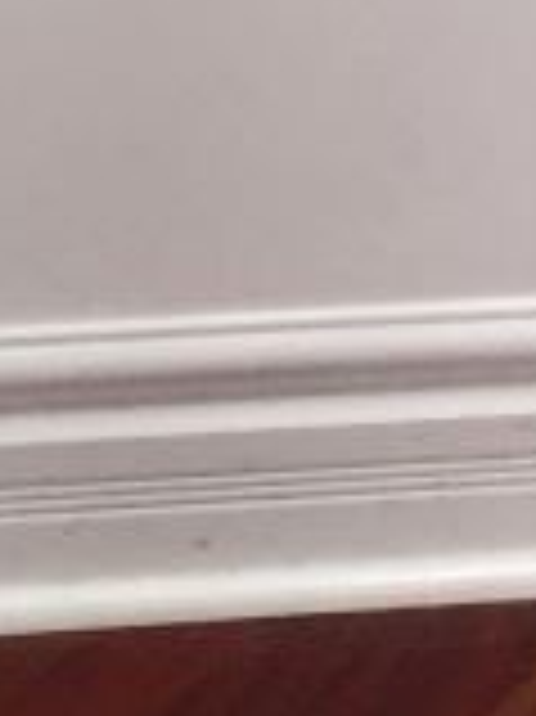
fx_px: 3866
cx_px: 243
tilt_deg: -5.9
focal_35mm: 187
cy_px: -1549
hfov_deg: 7.9
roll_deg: -3.2
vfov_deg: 8.5
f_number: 2.2
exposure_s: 1/30
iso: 100
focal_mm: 4.15
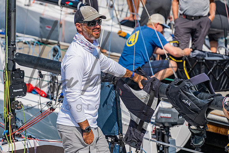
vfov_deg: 5.1
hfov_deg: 7.6
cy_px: 74
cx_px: 73
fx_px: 1728
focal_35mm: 272
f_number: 6.3
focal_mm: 200
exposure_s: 1/800
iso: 125
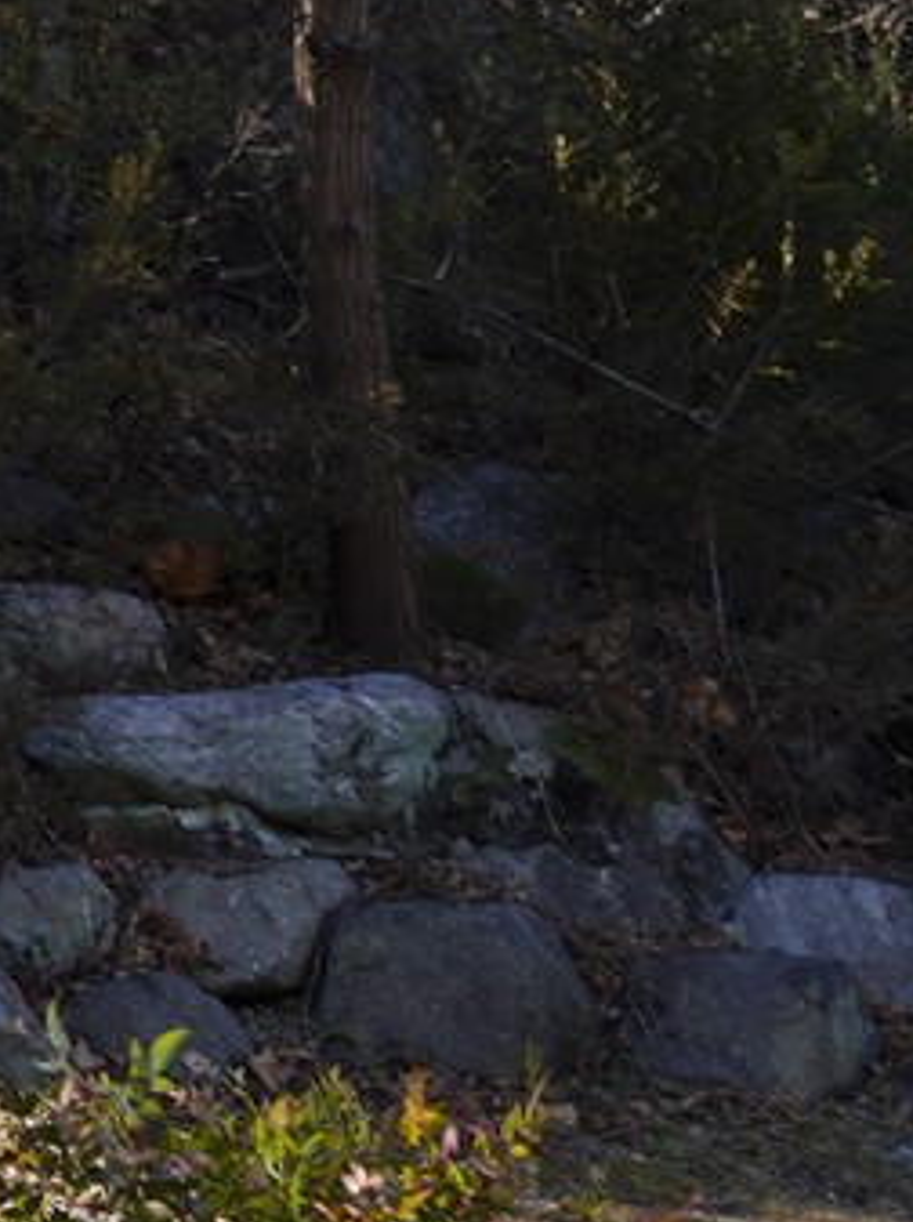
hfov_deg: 6.3
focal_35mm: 200
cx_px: -2529
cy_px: -609
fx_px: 7047
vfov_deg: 9.6
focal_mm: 35
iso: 200
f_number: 10
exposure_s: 1/100
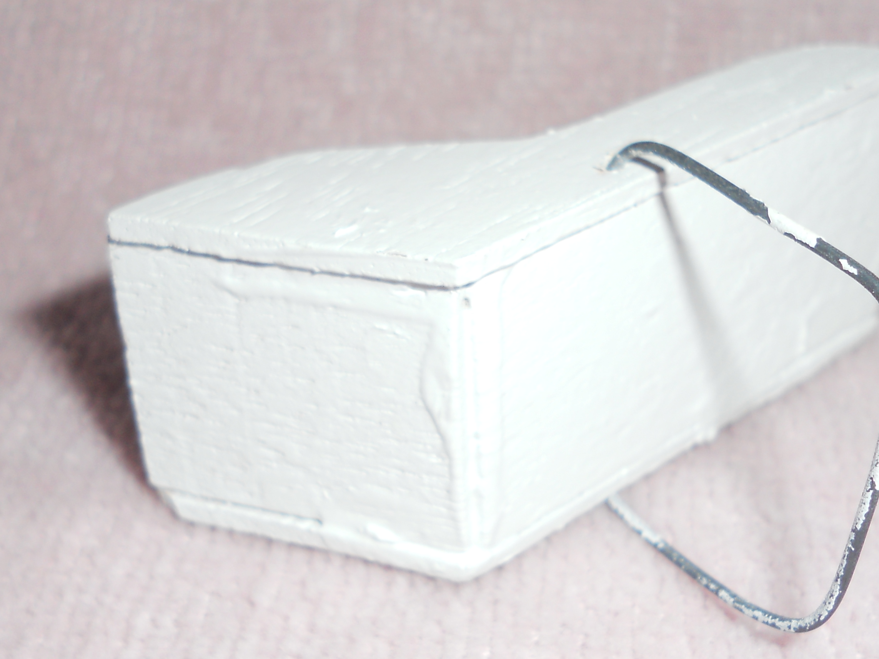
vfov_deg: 26.1
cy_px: 364
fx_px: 1422
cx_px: 382
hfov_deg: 34.3
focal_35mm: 56
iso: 80
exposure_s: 1/25
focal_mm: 5.8
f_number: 8.8
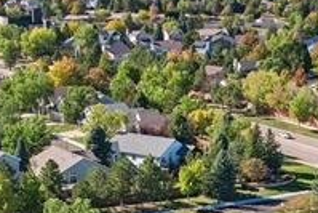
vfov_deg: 11.6
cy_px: 317
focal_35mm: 113
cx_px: 182
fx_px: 999
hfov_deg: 18.1
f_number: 2.8
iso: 110
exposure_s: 1/1250
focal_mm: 8.4
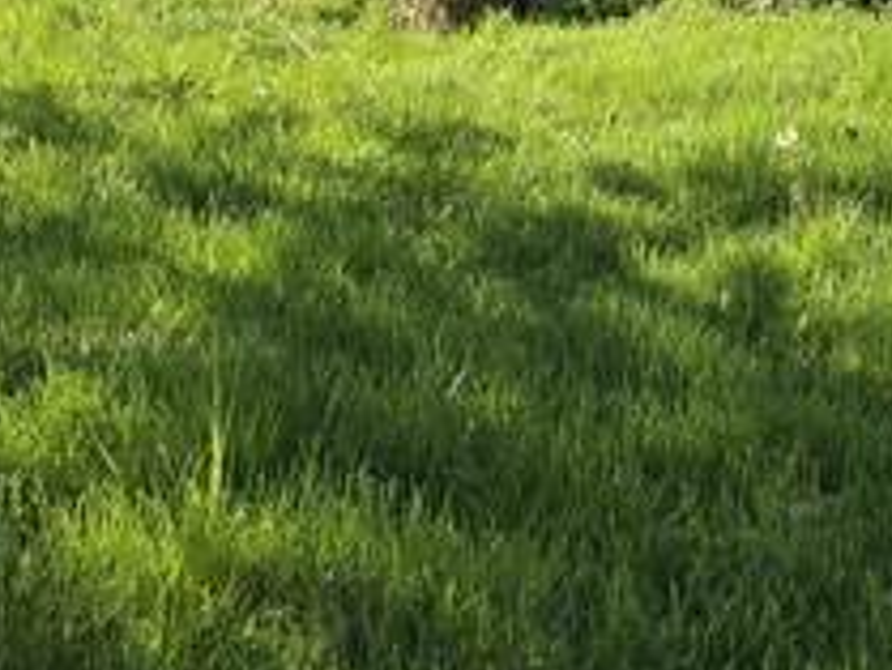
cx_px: 457
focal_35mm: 88
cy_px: -55
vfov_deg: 16.3
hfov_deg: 22.2
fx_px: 2269
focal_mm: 6.3
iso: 12
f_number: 1.7
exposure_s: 1/382
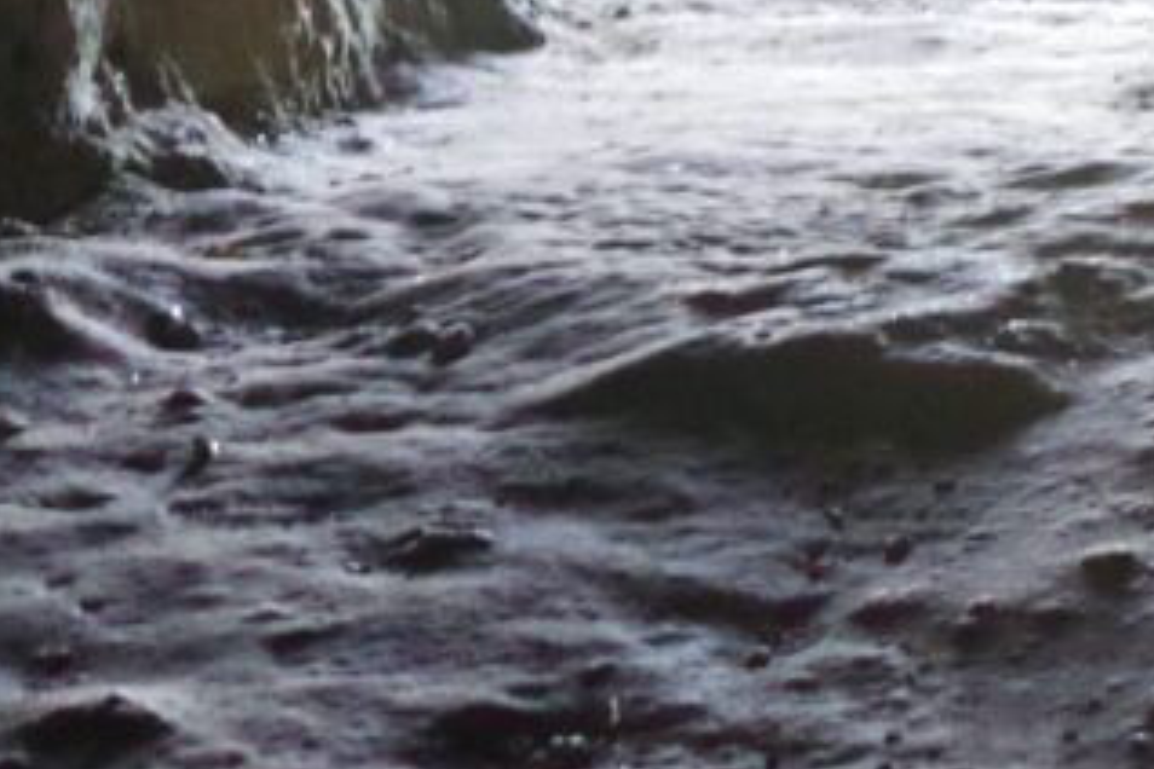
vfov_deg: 10.0
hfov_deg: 14.6
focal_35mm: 136
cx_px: -221
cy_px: -53
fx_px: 4359
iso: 3200
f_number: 4
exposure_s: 1/40
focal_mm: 18
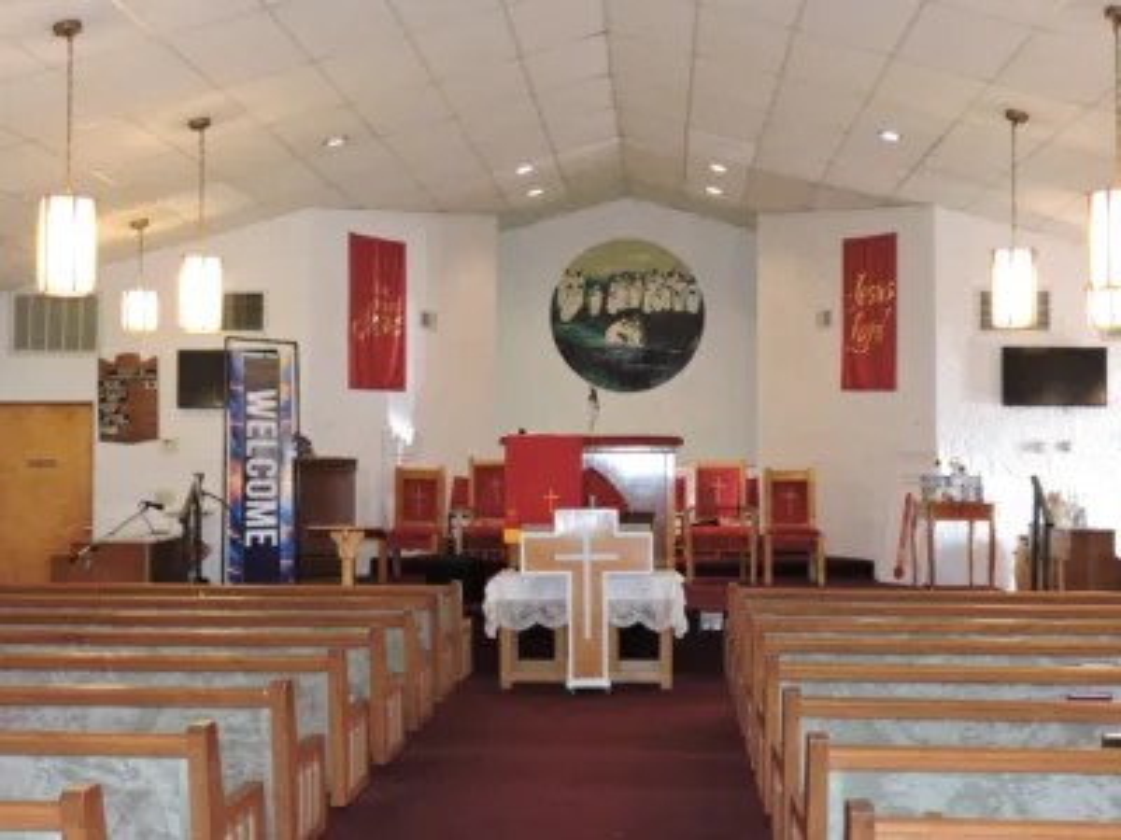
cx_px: 560
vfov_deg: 29.1
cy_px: 420
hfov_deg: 38.2
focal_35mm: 50
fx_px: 1619
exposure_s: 1/30
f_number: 3.6
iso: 560
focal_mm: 8.9
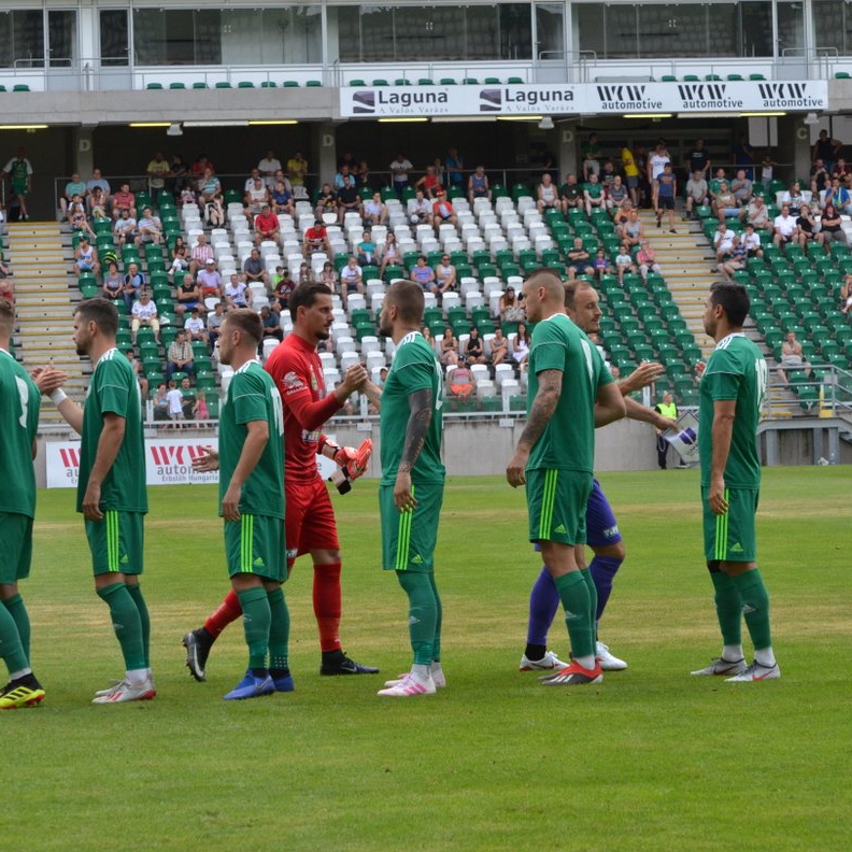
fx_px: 3759
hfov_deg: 12.9
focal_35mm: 135
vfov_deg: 12.9
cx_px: 485
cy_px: 427
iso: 800
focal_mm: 70
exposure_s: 1/800
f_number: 7.1
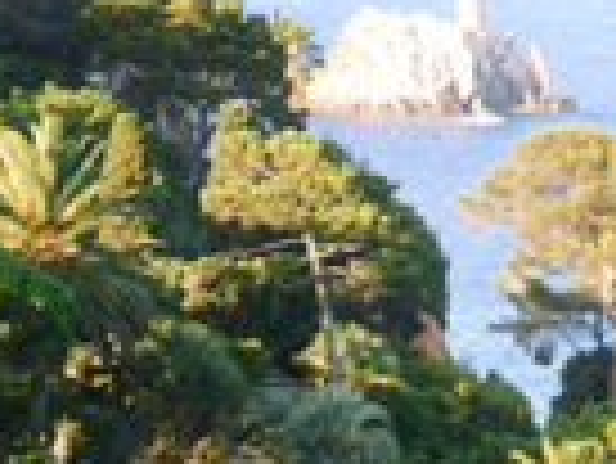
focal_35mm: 483
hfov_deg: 4.1
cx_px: 27
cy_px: 1041
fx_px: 8600
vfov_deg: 3.1
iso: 250
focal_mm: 59.6
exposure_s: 1/125
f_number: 7.1
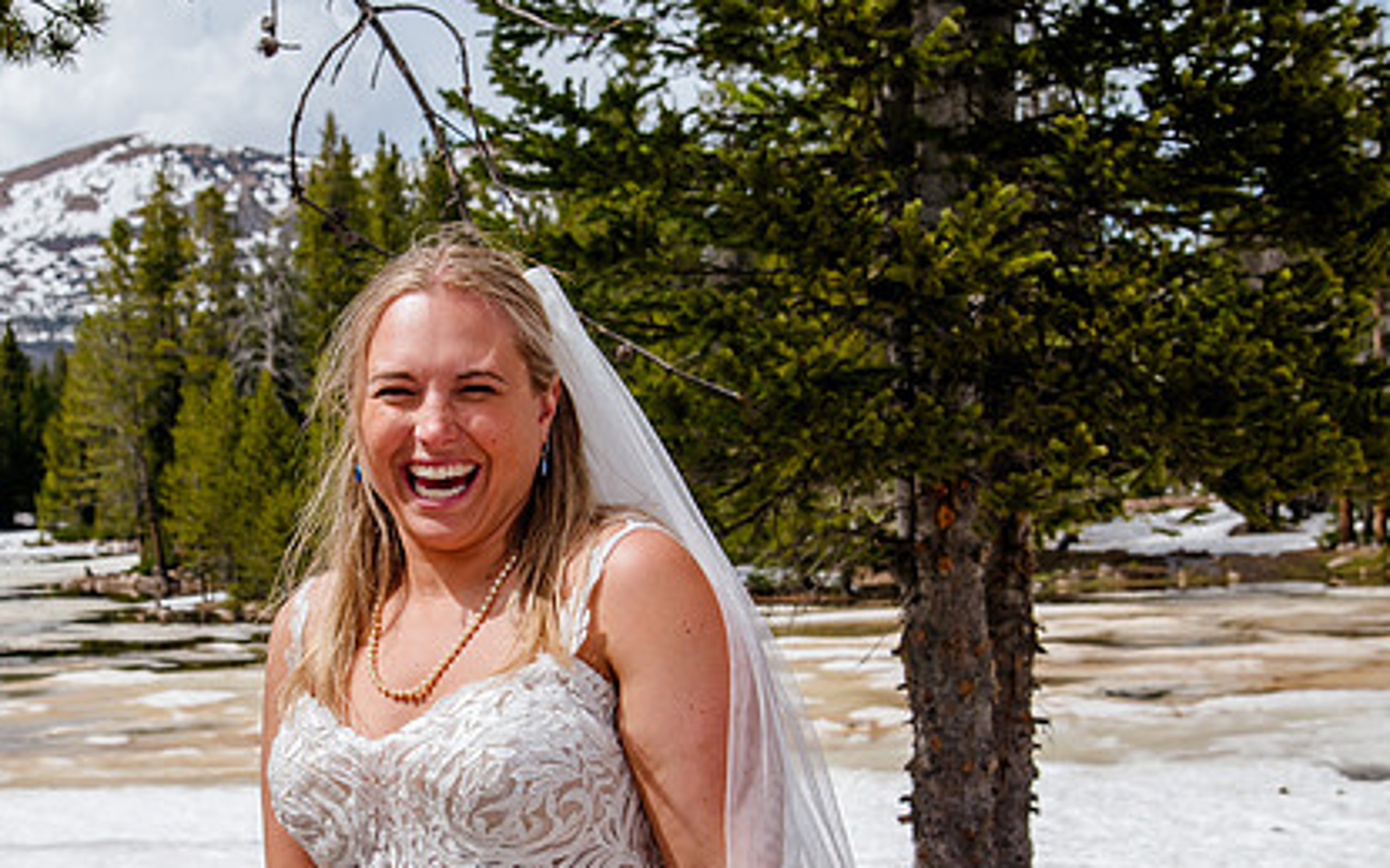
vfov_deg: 17.8
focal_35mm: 73
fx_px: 2764
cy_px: 591
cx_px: 466
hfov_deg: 28.1
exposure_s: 1/250
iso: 250
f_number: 9
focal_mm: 48
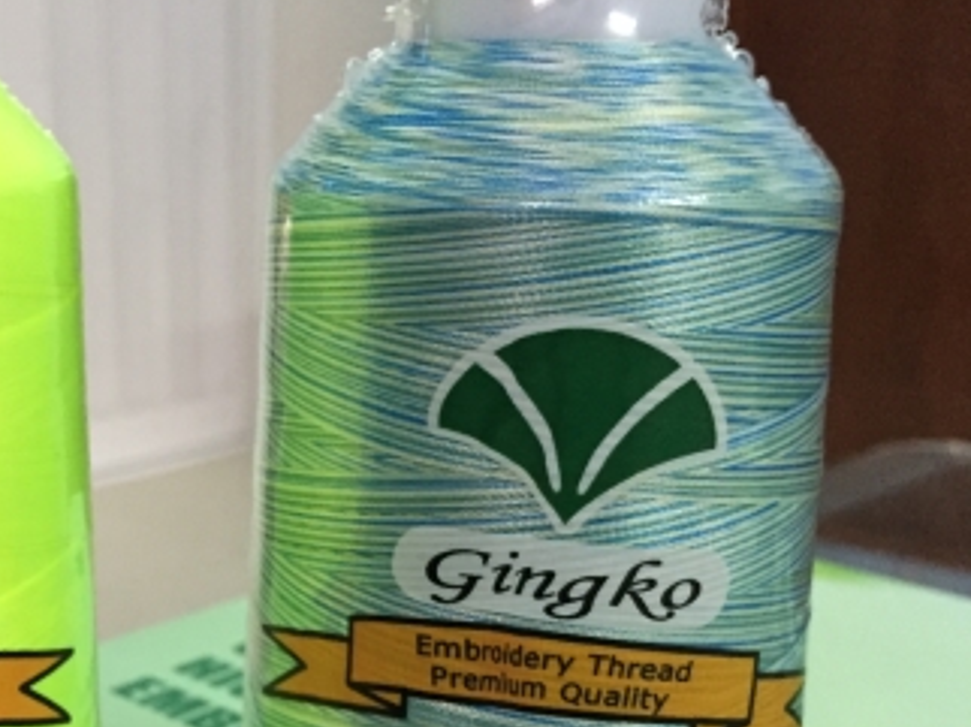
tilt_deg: -15.7
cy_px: 538
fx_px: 1514
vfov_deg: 26.7
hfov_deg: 34.4
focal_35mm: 54
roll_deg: +1.1
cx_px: 181
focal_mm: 4.15
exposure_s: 1/25
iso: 250
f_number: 2.2
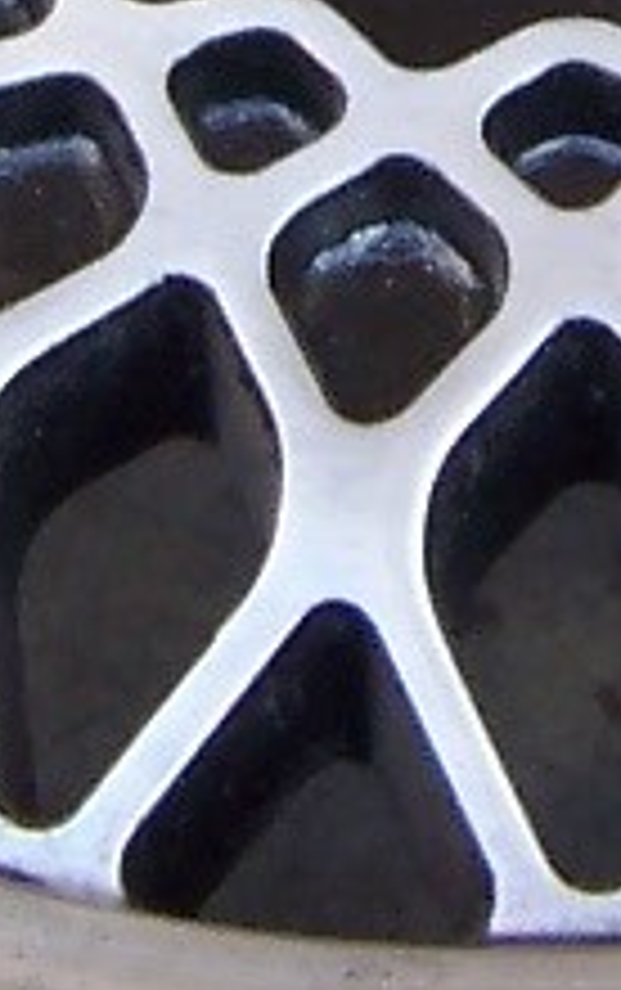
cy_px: -522
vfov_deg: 9.8
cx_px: 662
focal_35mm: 208
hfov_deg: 6.3
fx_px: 5618
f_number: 2.8
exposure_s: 1/30
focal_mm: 5.6
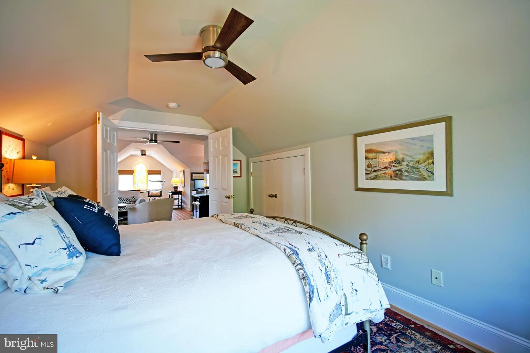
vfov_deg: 77.3
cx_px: 265
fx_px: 221
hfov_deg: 100.4
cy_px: 176
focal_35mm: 15
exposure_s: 1/30
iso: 125
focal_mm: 10
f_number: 2.8
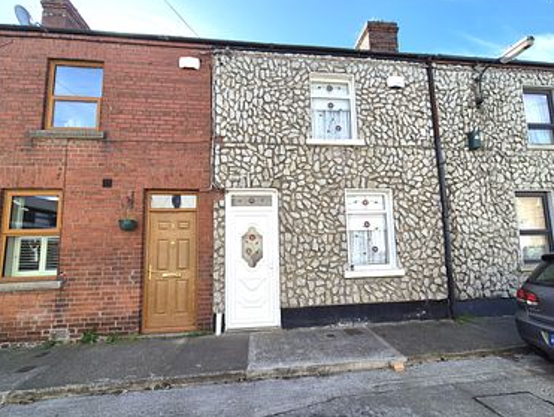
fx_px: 224
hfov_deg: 102.0
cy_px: 217
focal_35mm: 14
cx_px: 284
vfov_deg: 85.7
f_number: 2.2
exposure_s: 1/1072
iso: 50
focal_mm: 2.2
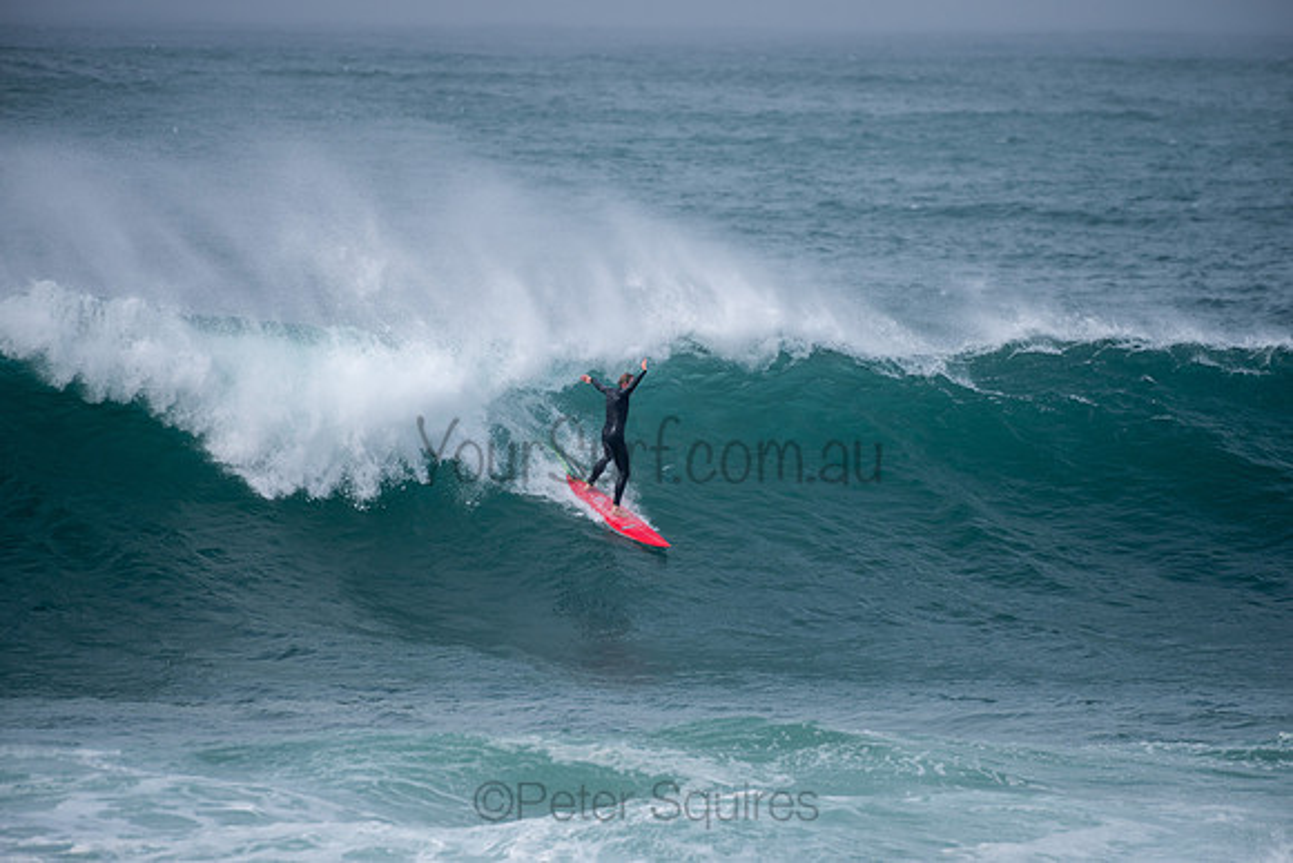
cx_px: 646
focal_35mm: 539
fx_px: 19347
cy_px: 432
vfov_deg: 2.6
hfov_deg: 3.8
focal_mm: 500
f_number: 5.6
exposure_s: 1/1000
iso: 140
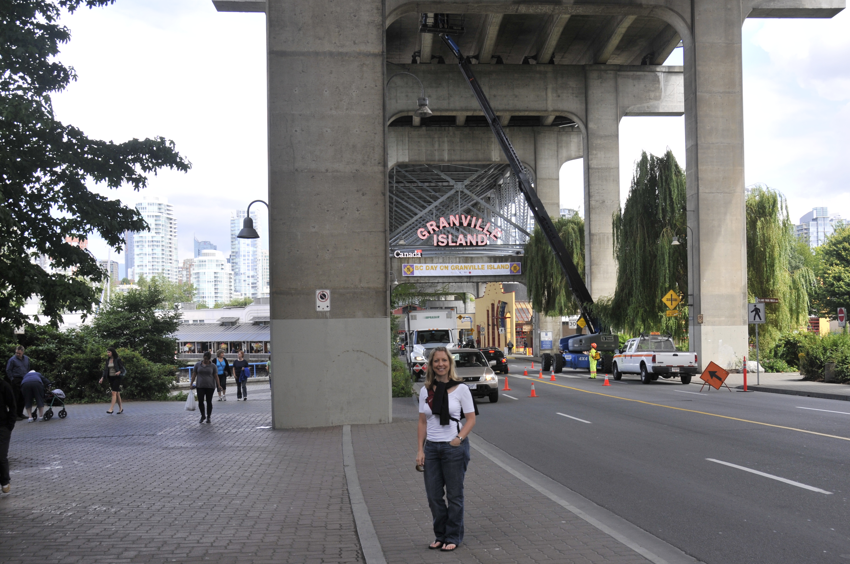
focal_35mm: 38
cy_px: 308
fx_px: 896
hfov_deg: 50.7
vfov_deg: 34.9
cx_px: 472
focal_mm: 22
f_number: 6.3
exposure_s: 1/250
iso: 200
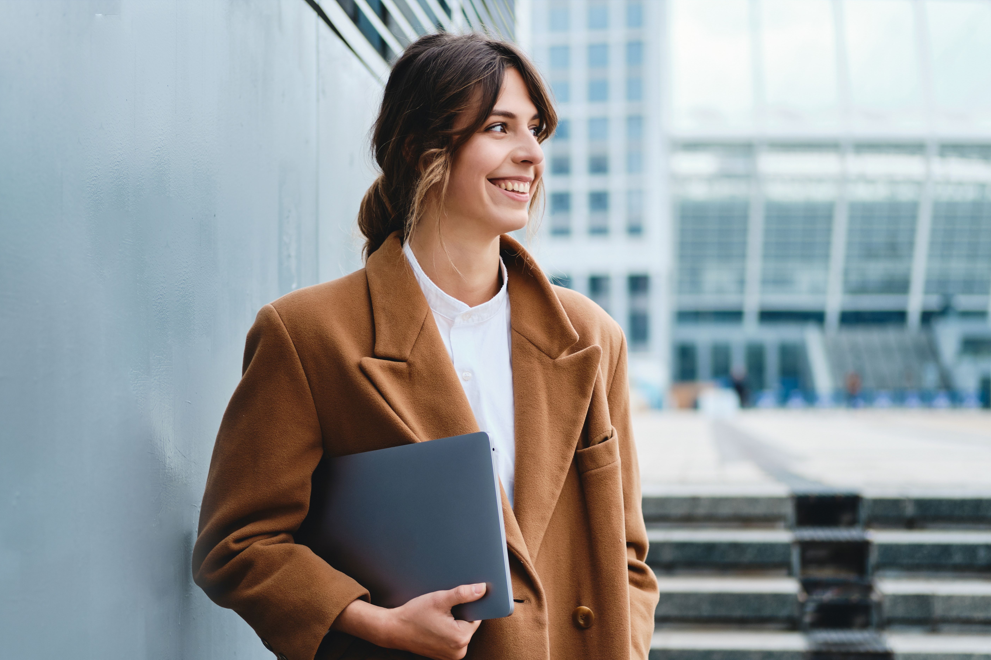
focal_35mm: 83
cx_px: 535
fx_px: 2285
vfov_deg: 16.5
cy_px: 365
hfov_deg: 24.5
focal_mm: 50
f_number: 2
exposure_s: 1/320
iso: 200
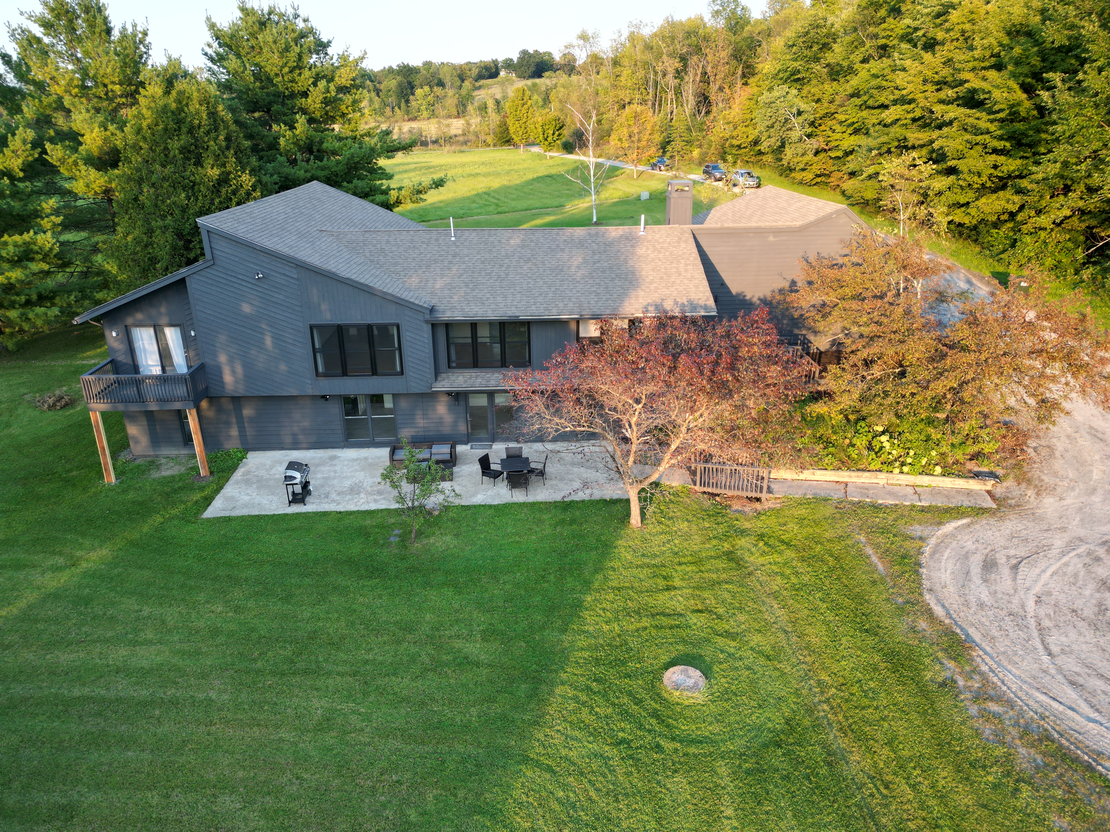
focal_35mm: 24
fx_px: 770
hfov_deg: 71.6
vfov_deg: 56.8
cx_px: 555
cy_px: 416
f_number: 1.7
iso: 110
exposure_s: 1/40
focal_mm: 6.72
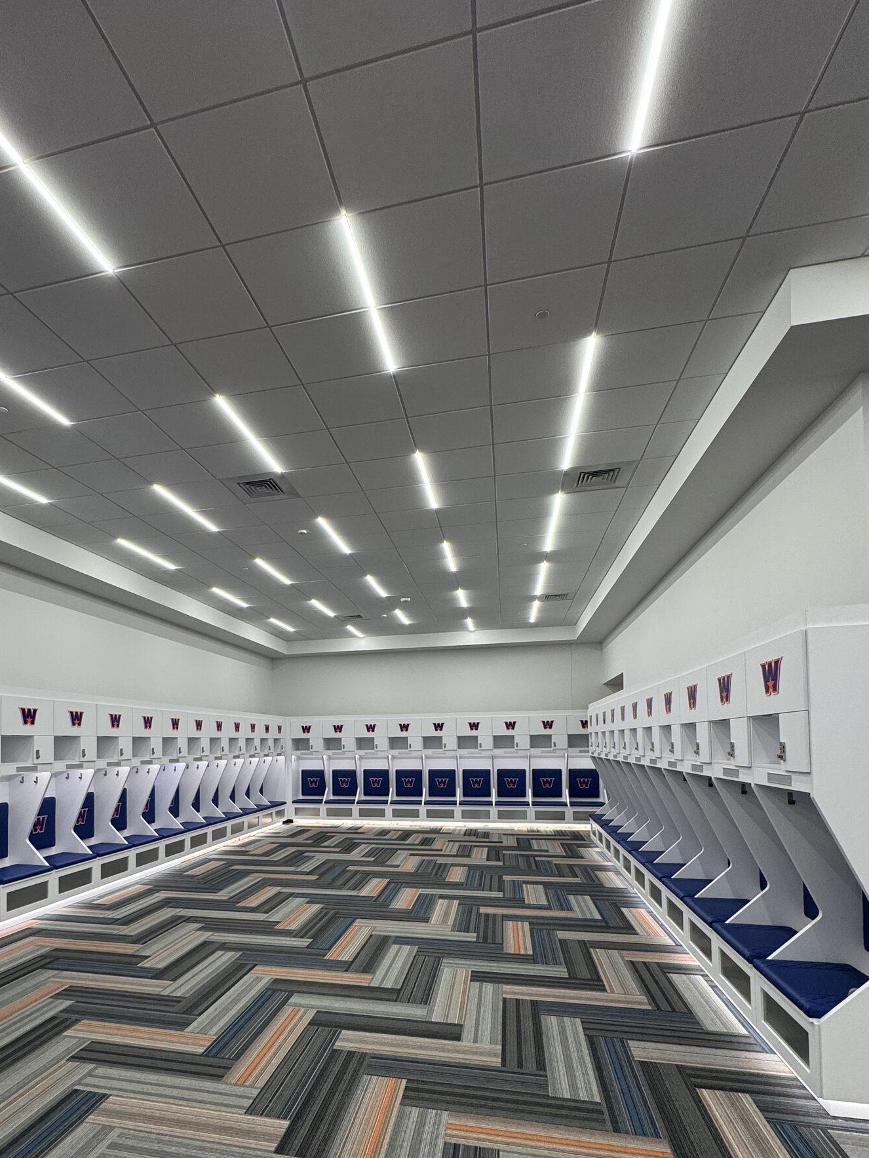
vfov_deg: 83.0
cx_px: 346
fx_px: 636
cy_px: 727
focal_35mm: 19
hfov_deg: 68.0
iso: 100
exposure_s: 1/99
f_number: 2.2
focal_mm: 2.22
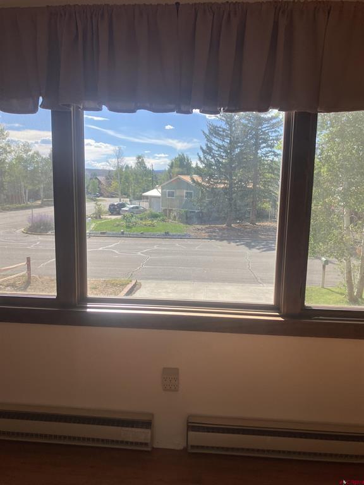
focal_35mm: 28
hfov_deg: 49.7
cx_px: 182
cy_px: 242
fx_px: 393
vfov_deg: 63.4
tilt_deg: -7.7
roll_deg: -1.7
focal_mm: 3.99
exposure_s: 1/725
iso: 32
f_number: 1.8
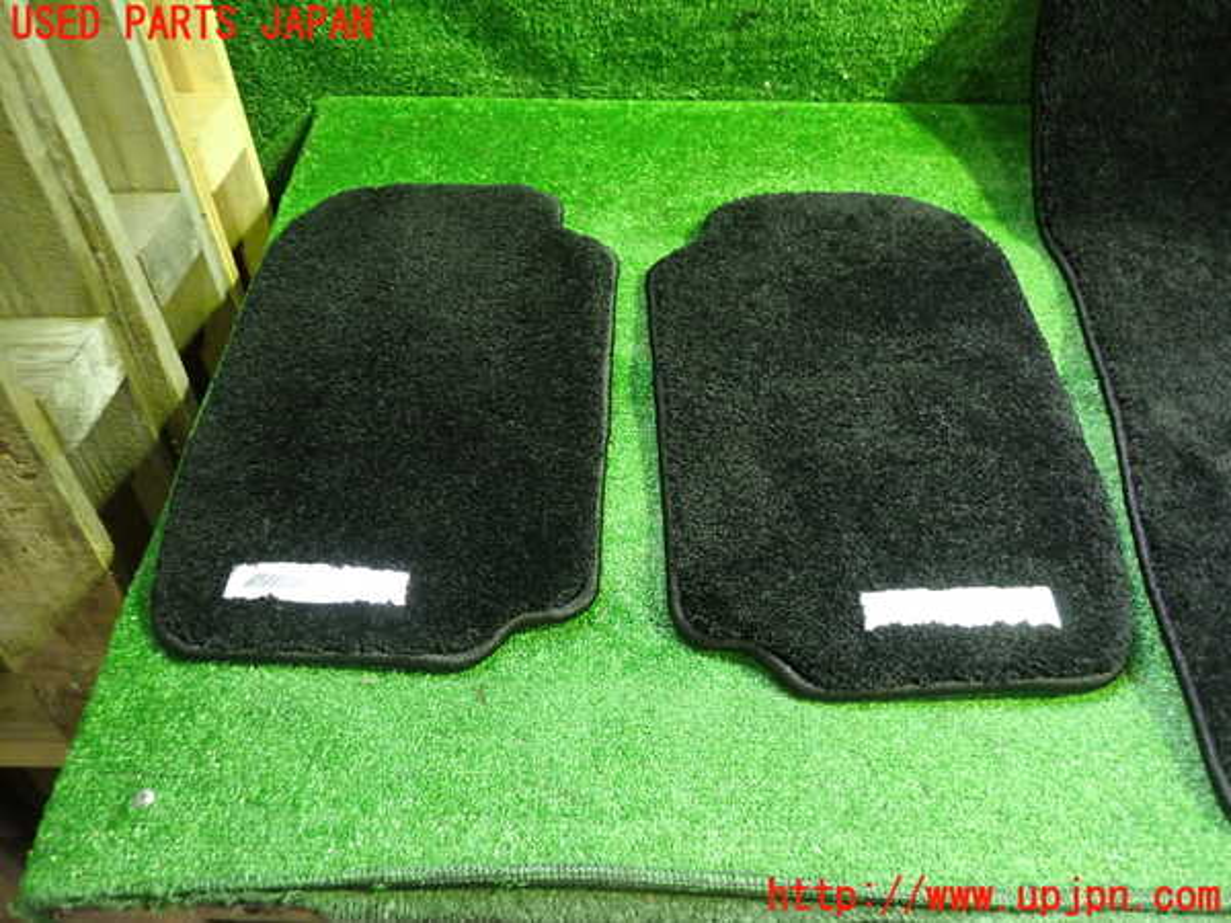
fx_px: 889
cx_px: 616
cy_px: 462
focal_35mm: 25
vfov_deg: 54.9
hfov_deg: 69.4
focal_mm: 4.5
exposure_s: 1/30
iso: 640
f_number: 2
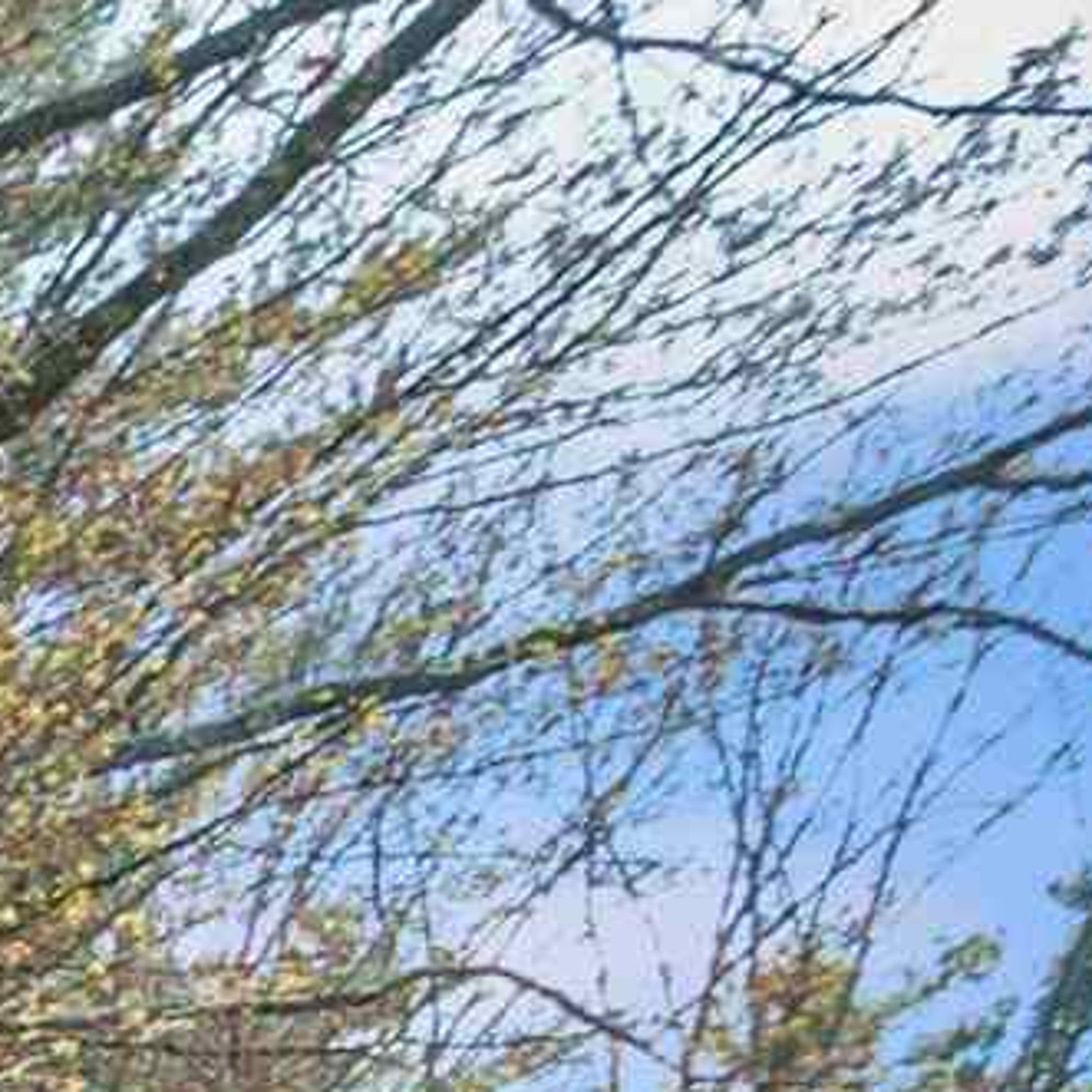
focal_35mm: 142
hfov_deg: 7.2
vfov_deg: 9.8
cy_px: 3154
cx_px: -3718
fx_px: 5068
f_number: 10
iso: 200
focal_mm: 12
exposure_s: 1/50
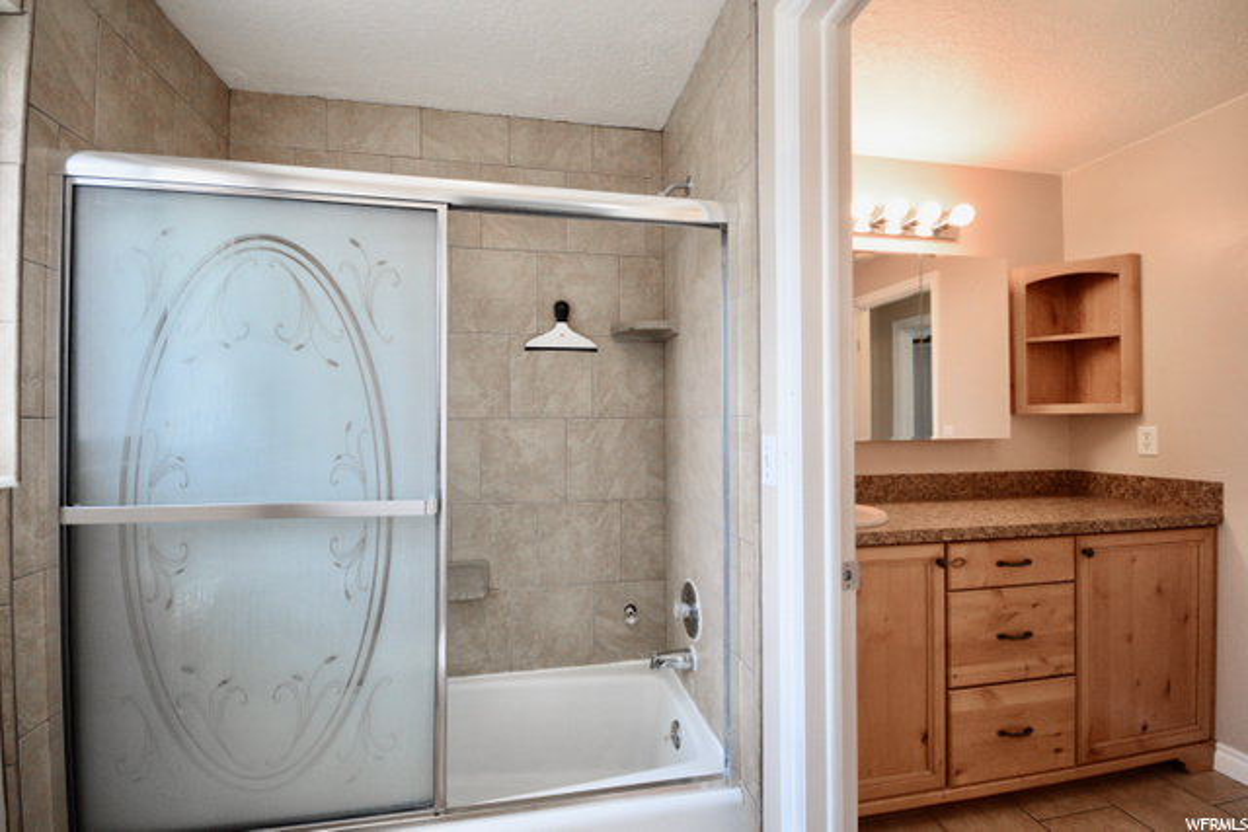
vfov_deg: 77.4
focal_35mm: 15
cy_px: 416
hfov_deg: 100.4
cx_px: 624
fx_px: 520
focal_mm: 10
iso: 1600
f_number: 5.6
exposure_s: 1/200
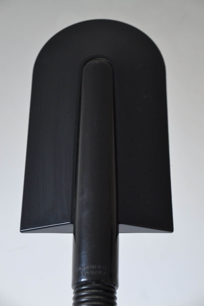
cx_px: 102
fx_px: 701
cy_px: 153
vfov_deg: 24.6
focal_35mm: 82
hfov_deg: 16.6
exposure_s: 1/15
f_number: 5
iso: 1400
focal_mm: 55
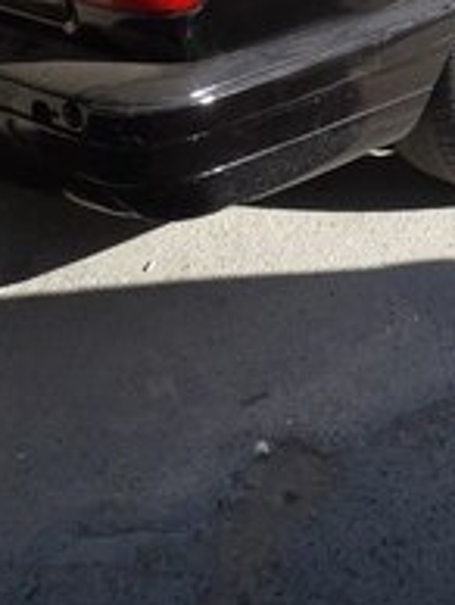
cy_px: -78
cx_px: 443
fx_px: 1207
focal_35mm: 69
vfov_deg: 25.8
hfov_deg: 20.7
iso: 40
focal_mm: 3.6
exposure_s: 1/700
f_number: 1.9
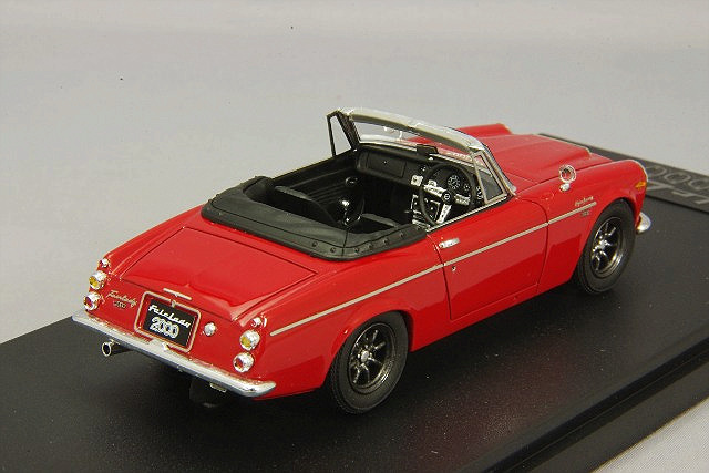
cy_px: 236
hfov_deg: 18.3
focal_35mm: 112
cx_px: 354
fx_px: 2206
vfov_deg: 12.2
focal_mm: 75
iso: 400
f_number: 32
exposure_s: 1
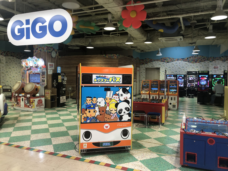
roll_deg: +1.5
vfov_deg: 49.7
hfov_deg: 63.4
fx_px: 184
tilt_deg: -4.7
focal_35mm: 28
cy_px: 86
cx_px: 114
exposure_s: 1/30
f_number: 1.8
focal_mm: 3.99
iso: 25
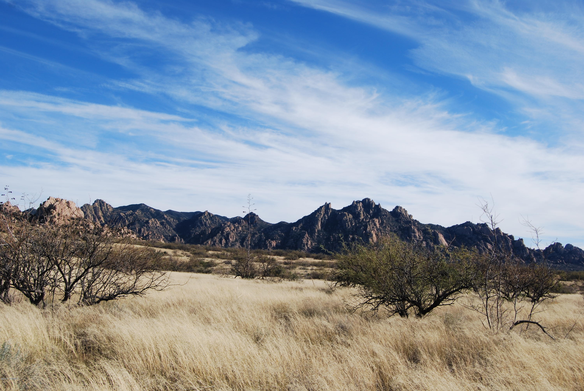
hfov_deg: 49.5
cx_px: 292
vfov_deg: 34.3
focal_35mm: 39
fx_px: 633
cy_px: 196
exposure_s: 1/250
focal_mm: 26
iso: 100
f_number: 8
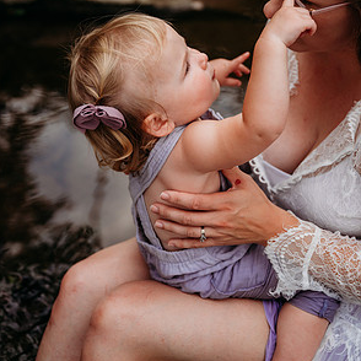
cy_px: 111
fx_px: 767
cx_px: 182
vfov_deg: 26.3
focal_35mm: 65
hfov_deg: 26.5
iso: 500
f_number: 3.2
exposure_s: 1/1600
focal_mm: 50
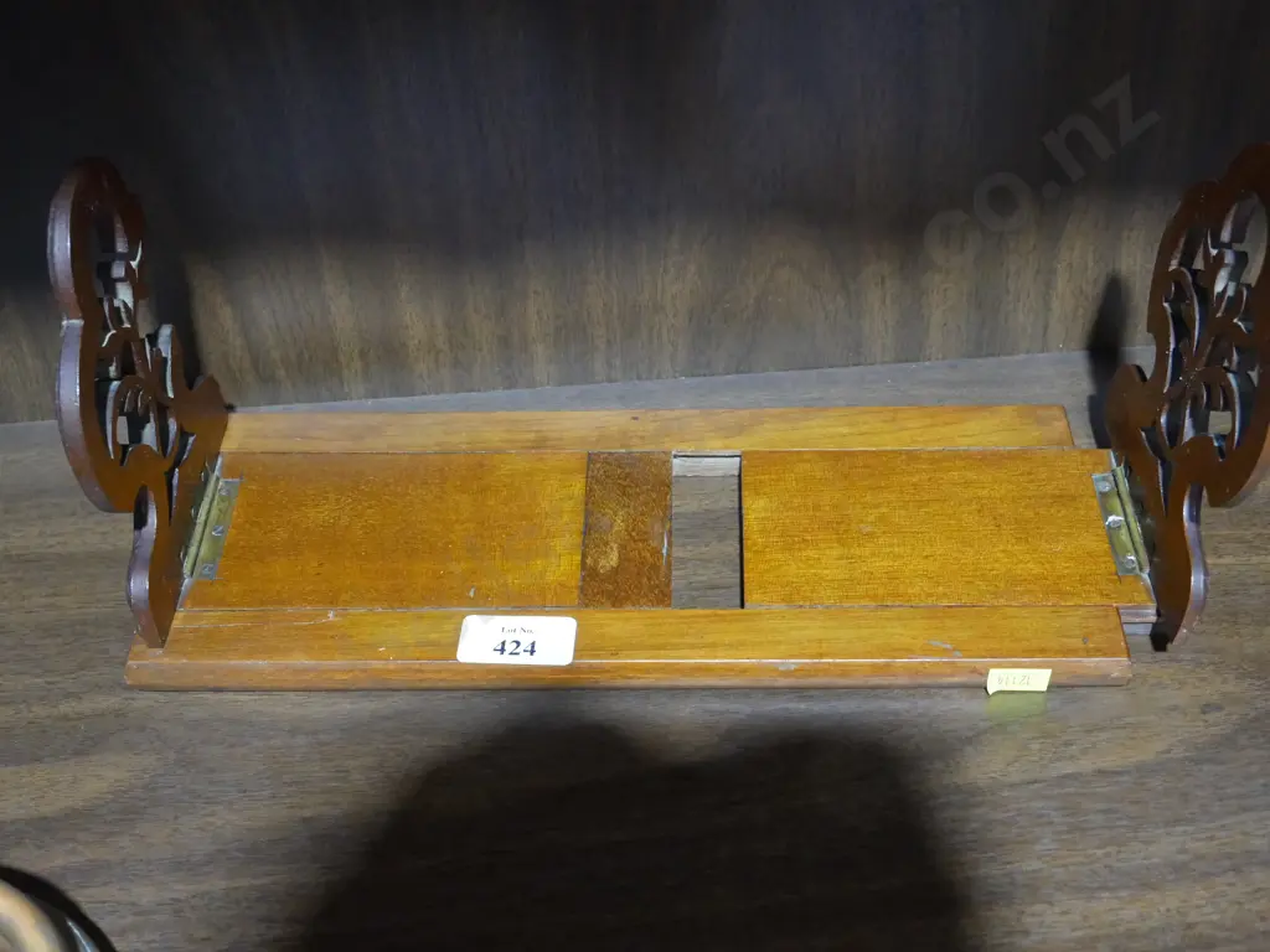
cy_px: 476
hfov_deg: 41.2
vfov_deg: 31.5
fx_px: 1688
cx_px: 635
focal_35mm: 46
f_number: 5.1
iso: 2500
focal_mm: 23
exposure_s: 1/60
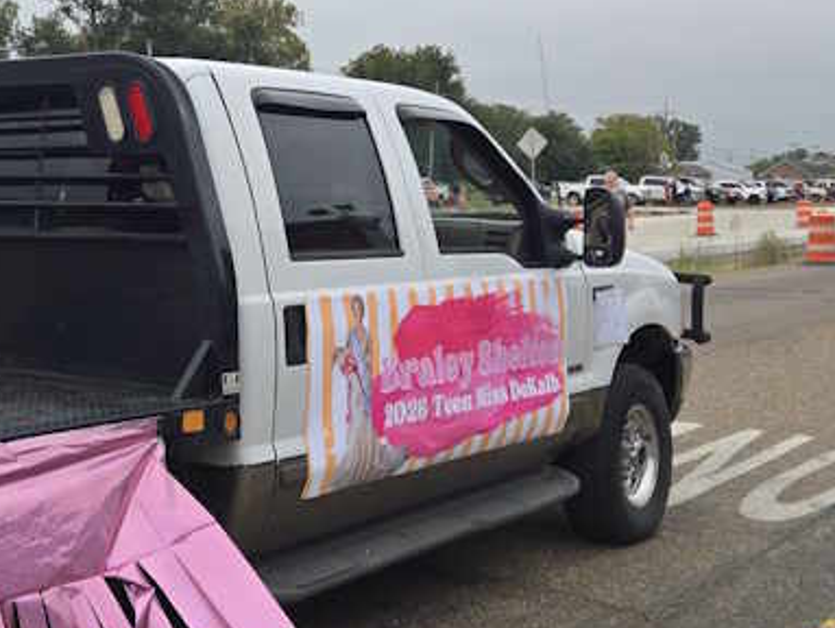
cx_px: 148
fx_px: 1449
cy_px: 216
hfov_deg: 31.2
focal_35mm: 60
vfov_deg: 24.4
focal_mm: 5.4
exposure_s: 1/861
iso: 25
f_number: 1.8
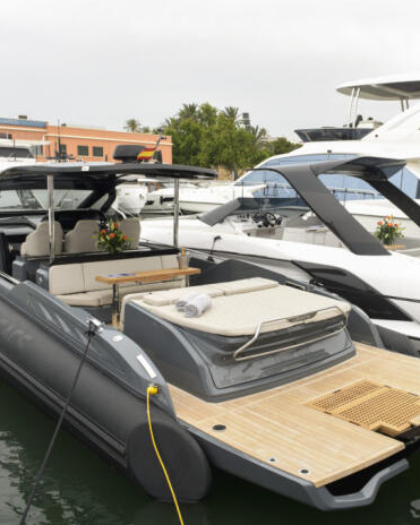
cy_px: 262
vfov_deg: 52.9
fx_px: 528
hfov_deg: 42.6
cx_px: 286
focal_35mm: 34
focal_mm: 24
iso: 200
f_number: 5
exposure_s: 1/250
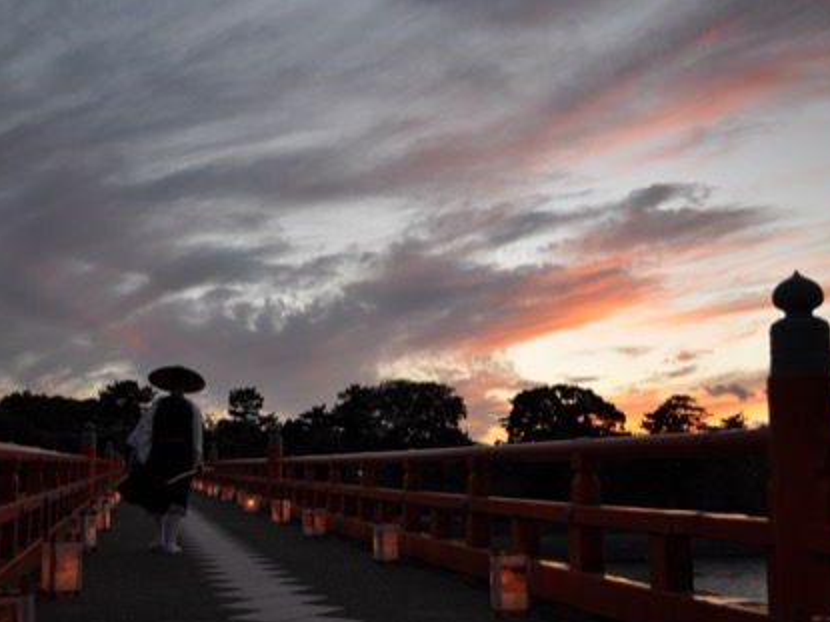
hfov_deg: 46.8
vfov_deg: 35.9
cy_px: 314
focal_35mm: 40
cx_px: 408
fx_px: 959
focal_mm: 24
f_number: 4
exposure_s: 1/60
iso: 200
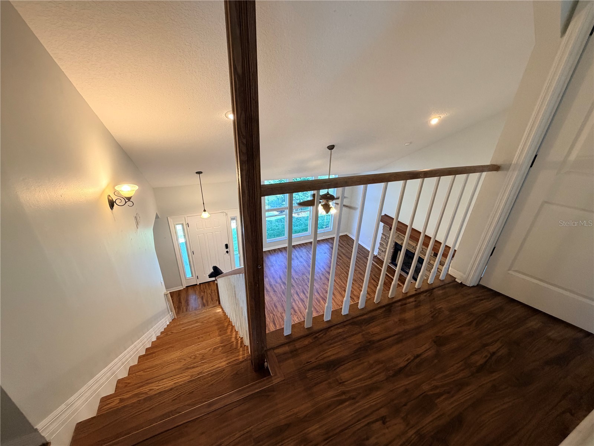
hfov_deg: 102.1
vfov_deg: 85.7
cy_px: 223
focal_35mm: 14
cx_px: 297
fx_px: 240
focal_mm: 2.22
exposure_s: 1/60
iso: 320
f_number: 2.2
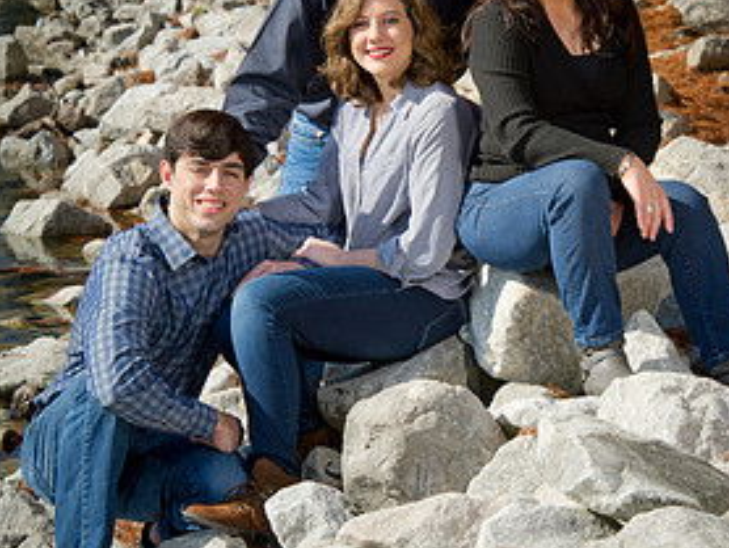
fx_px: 4089
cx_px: 384
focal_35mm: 194
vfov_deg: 7.7
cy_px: 260
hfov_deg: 10.2
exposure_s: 1/400
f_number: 9
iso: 200
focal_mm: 125
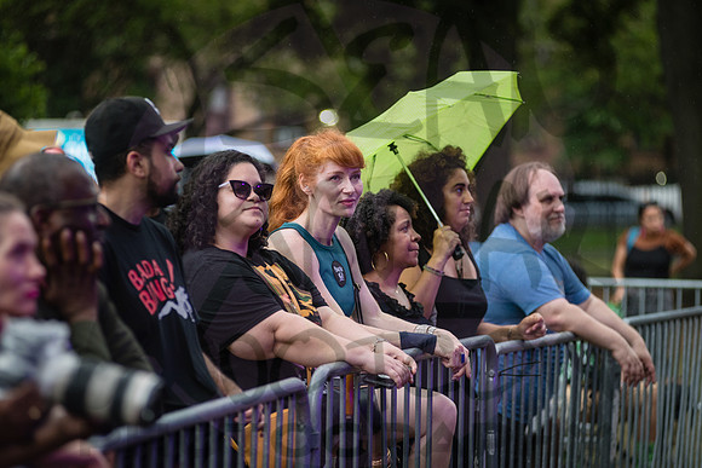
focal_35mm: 155
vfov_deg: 8.9
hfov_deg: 13.2
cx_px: 351
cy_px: 234
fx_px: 3023
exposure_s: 1/1000
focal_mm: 155
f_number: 3.5
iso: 1000
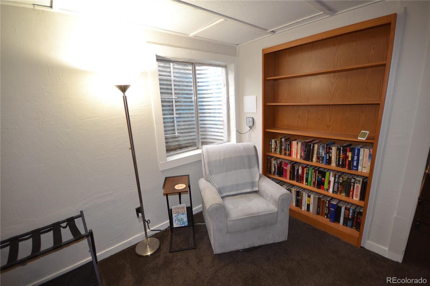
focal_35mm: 15
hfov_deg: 100.4
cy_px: 143
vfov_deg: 77.3
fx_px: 179
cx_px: 215
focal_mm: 10
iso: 640
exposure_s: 1/60
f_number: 4
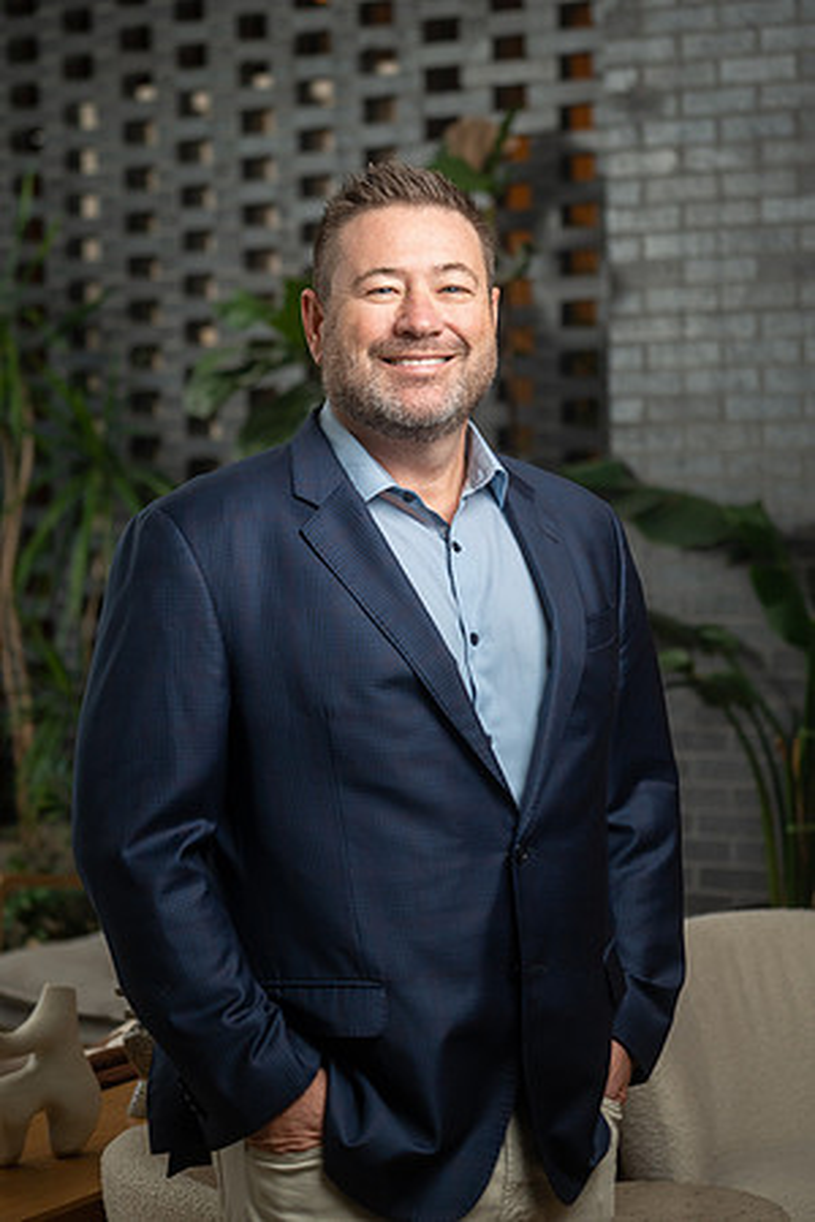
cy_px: 611
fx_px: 2784
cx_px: 408
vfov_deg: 24.8
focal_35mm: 82
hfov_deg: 16.7
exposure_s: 1/200
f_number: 4
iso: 800
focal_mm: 82
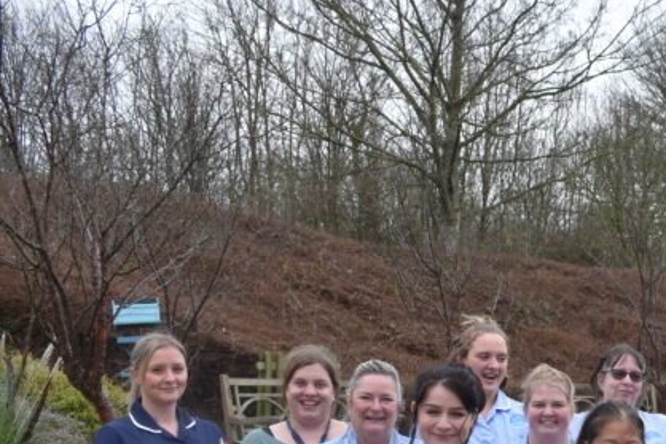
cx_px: 739
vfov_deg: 17.0
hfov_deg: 24.4
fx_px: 1429
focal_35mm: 77
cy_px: 520
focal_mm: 21
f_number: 7.1
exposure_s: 1/200
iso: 400
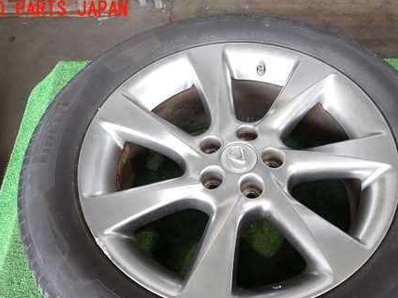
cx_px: 238
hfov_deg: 52.3
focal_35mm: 35
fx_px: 402
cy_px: 207
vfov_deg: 40.0
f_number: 2
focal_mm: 4.5
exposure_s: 1/60
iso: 160
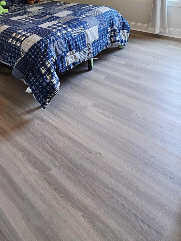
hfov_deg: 51.0
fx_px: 188
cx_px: 73
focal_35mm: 27
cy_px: 14
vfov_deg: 54.7
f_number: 1.9
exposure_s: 1/120
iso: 160
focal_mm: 2.2
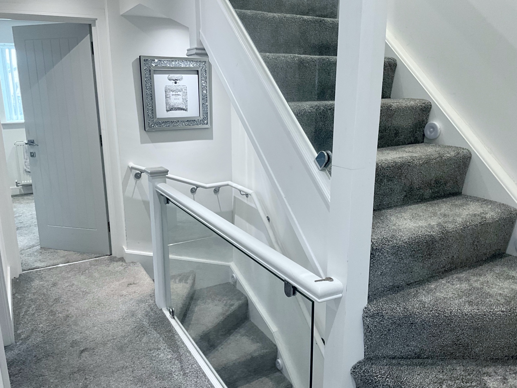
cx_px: 258
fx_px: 433
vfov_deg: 48.2
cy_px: 194
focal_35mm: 29
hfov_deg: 61.7
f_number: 1.8
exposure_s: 1/60
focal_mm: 3
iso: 125
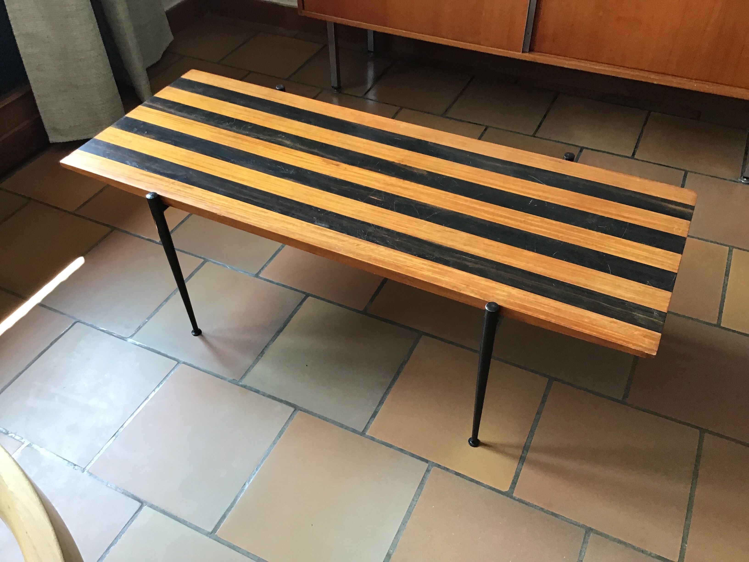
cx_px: 374
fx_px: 671
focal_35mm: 31
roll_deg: +1.7
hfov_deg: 58.4
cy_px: 281
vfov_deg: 45.4
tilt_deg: -44.5
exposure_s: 1/33
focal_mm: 3.3
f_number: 2.4
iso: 40
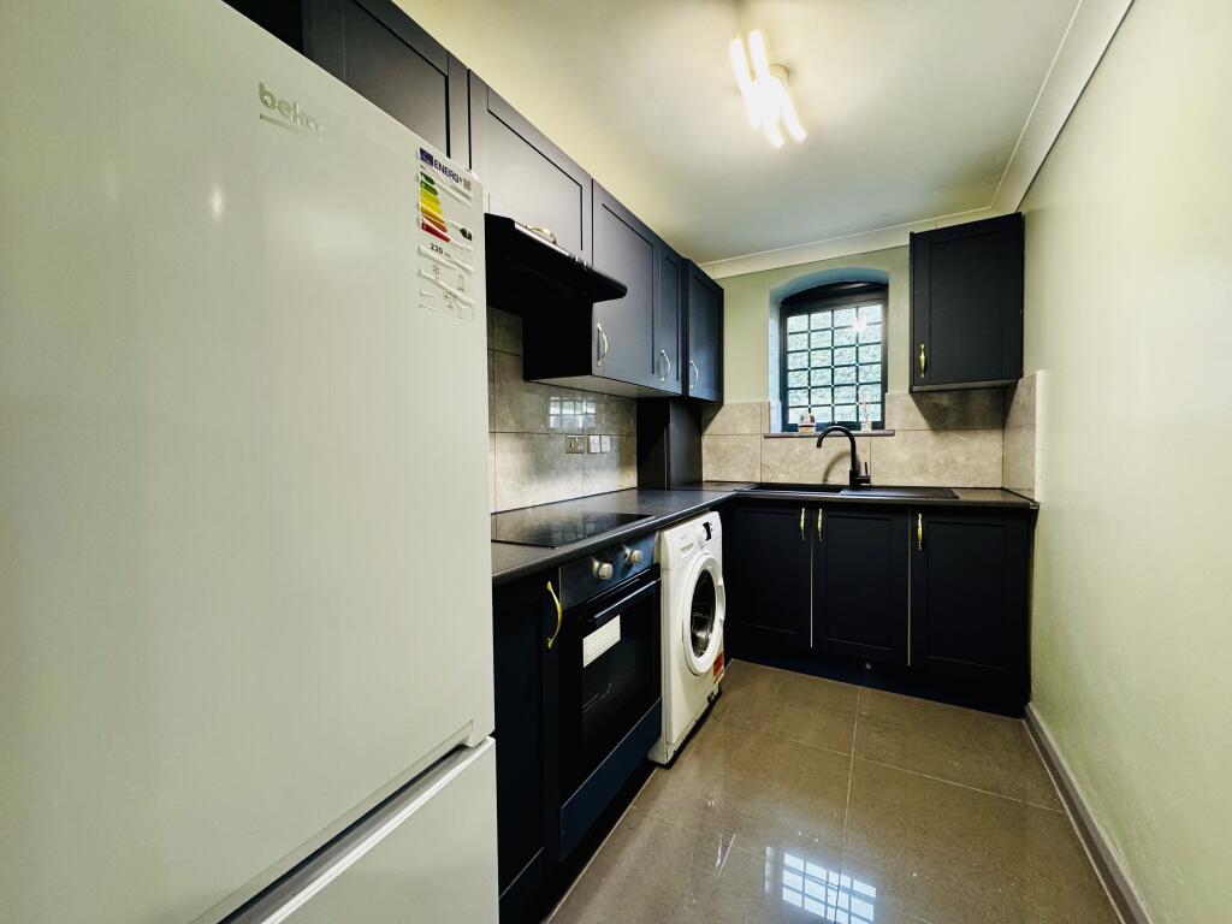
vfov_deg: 85.7
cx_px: 616
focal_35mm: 14
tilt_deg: -1.9
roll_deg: +0.9
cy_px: 462
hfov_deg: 102.1
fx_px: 498
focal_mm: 2.22
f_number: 2.2
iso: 500
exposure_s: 1/50
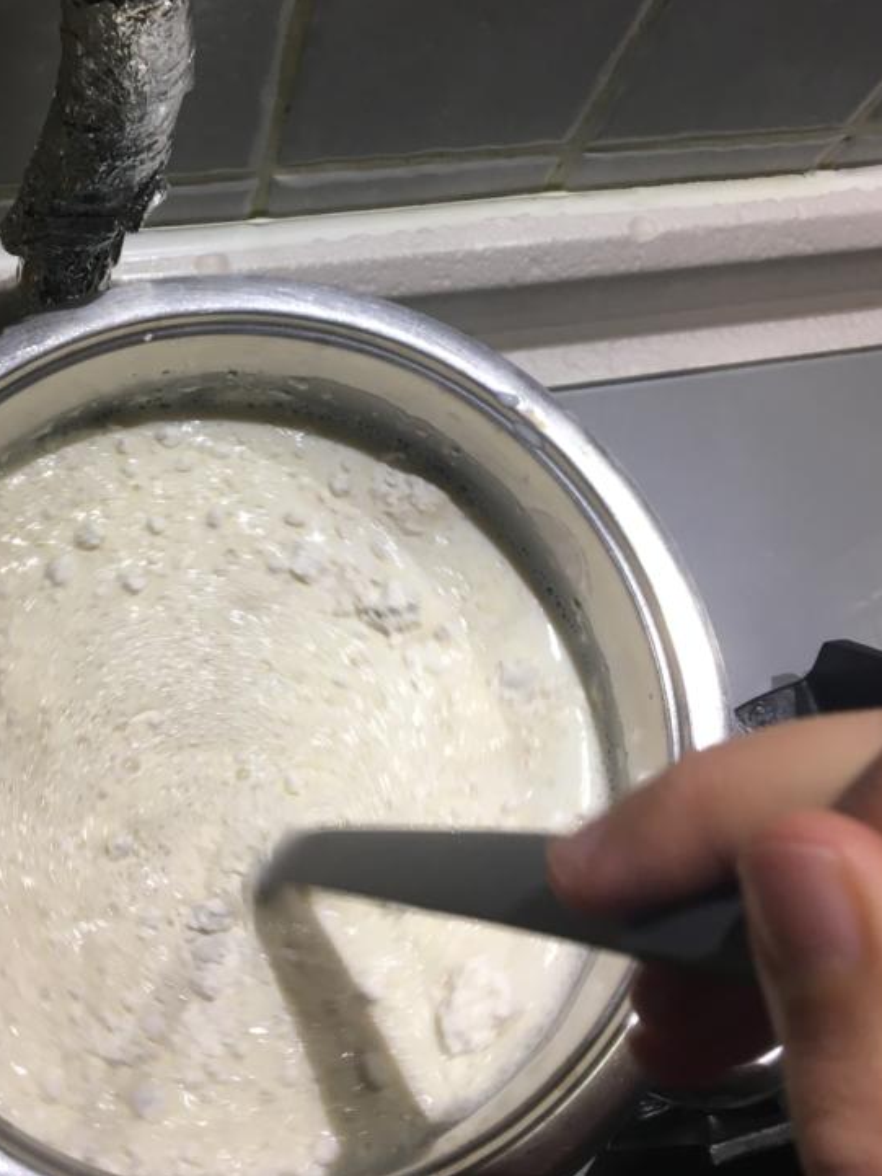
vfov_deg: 49.6
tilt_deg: -62.3
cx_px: 336
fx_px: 1257
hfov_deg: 38.5
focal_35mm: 37
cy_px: 432
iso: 40
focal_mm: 4.15
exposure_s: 1/33
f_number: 2.2
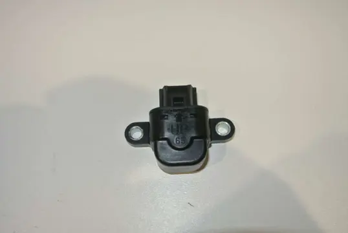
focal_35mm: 37
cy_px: 116
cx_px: 174
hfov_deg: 51.8
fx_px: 358
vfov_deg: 36.0
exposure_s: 1/60
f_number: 4
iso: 200
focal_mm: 14
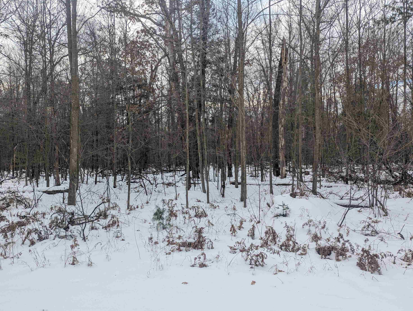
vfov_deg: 55.0
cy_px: 156
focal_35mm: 25
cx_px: 204
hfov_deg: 69.3
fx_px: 299
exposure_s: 1/458
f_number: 1.85
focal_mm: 6.81
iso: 48
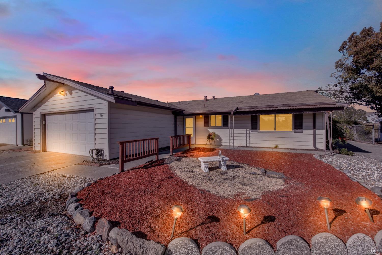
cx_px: 191
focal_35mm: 14
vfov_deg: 81.3
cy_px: 128
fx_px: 149
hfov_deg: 104.2
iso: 100
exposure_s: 1/100
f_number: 14
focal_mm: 14
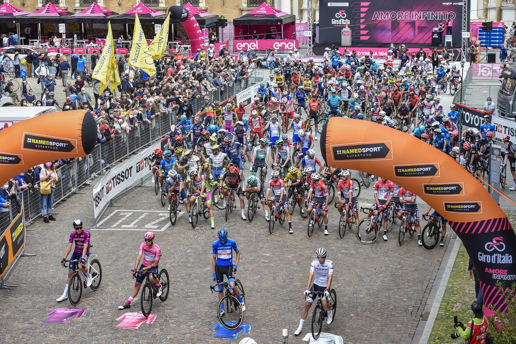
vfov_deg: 19.4
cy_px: 172
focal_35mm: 70
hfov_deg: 28.9
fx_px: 1003
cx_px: 258
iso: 200
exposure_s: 1/1000
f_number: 5.6
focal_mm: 70
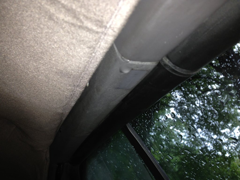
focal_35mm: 33
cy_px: 90
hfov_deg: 55.4
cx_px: 120
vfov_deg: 42.9
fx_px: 229
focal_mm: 4.13
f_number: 2.4
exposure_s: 1/23
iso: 50
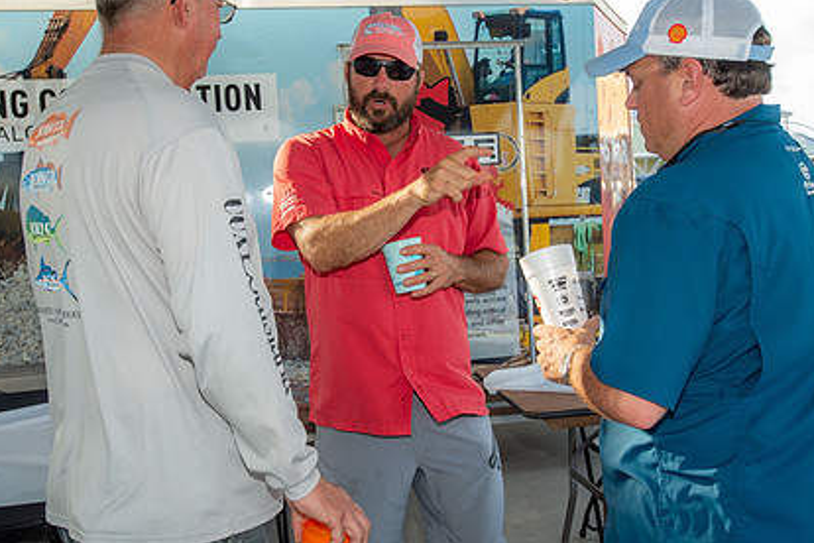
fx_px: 950
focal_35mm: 42
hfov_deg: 46.4
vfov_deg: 31.9
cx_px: 435
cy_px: 264
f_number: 5.6
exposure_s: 1/125
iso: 200
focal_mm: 30
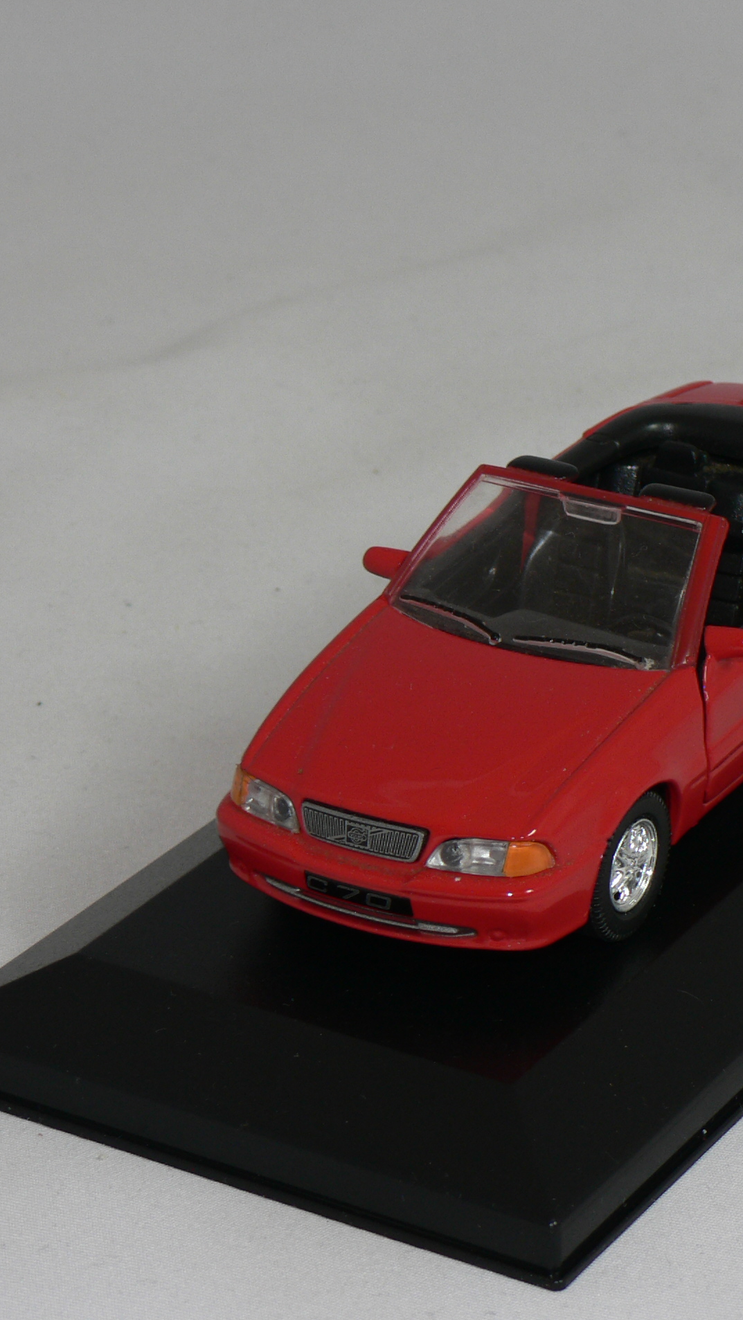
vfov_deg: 18.3
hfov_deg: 10.3
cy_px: 662
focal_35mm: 117
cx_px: 515
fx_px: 4097
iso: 80
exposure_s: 1/60
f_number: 4
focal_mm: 13.4
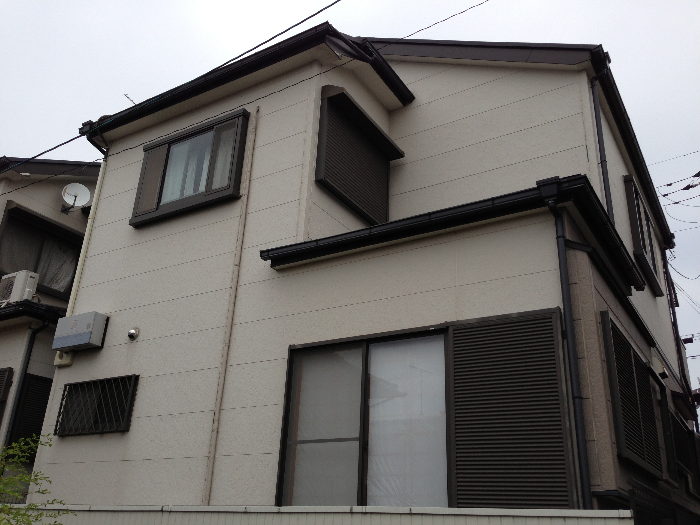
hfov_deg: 55.4
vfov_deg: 42.9
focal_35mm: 33
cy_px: 262
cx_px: 350
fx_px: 667
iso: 50
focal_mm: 4.13
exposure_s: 1/2169
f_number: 2.4
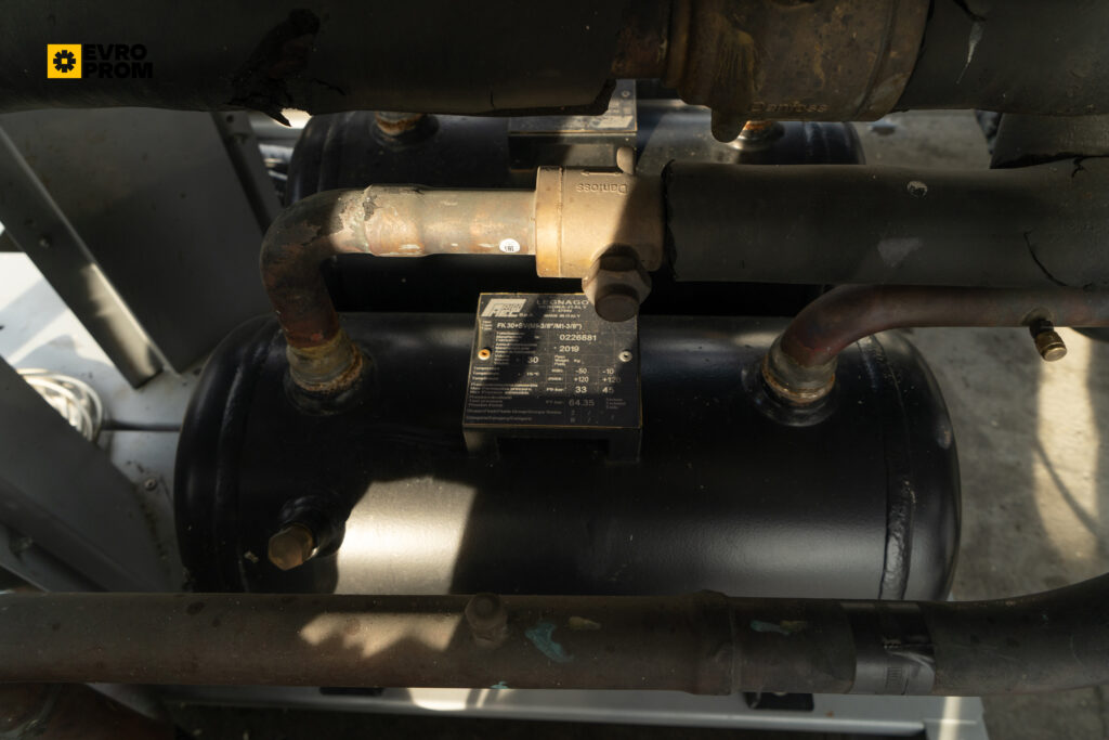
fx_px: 739
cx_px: 554
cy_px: 370
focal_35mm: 24
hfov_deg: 73.7
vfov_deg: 53.1
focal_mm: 24
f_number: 7.1
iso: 200
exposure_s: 1/50
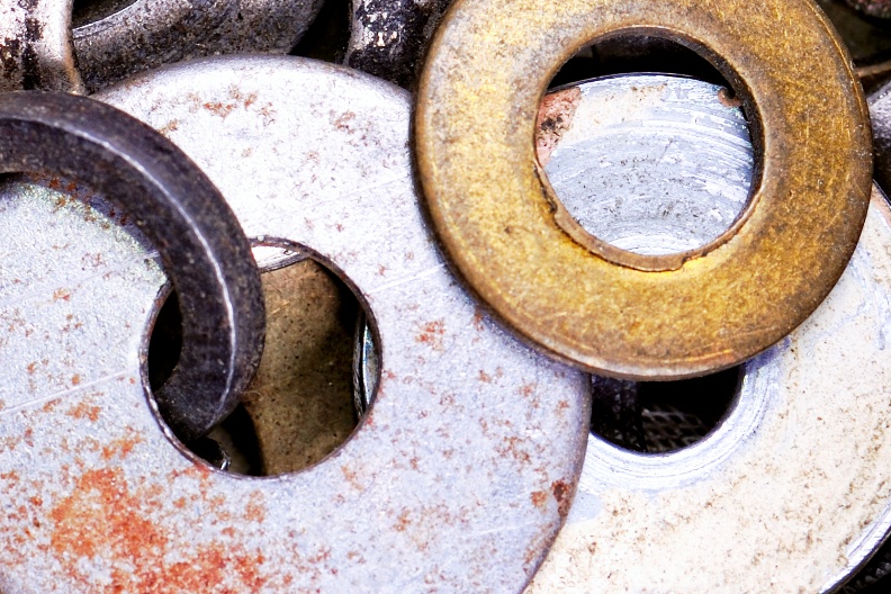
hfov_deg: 7.7
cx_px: -194
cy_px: 1
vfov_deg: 5.2
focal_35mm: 265
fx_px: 6558
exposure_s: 1/60
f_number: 14
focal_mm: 105
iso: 100
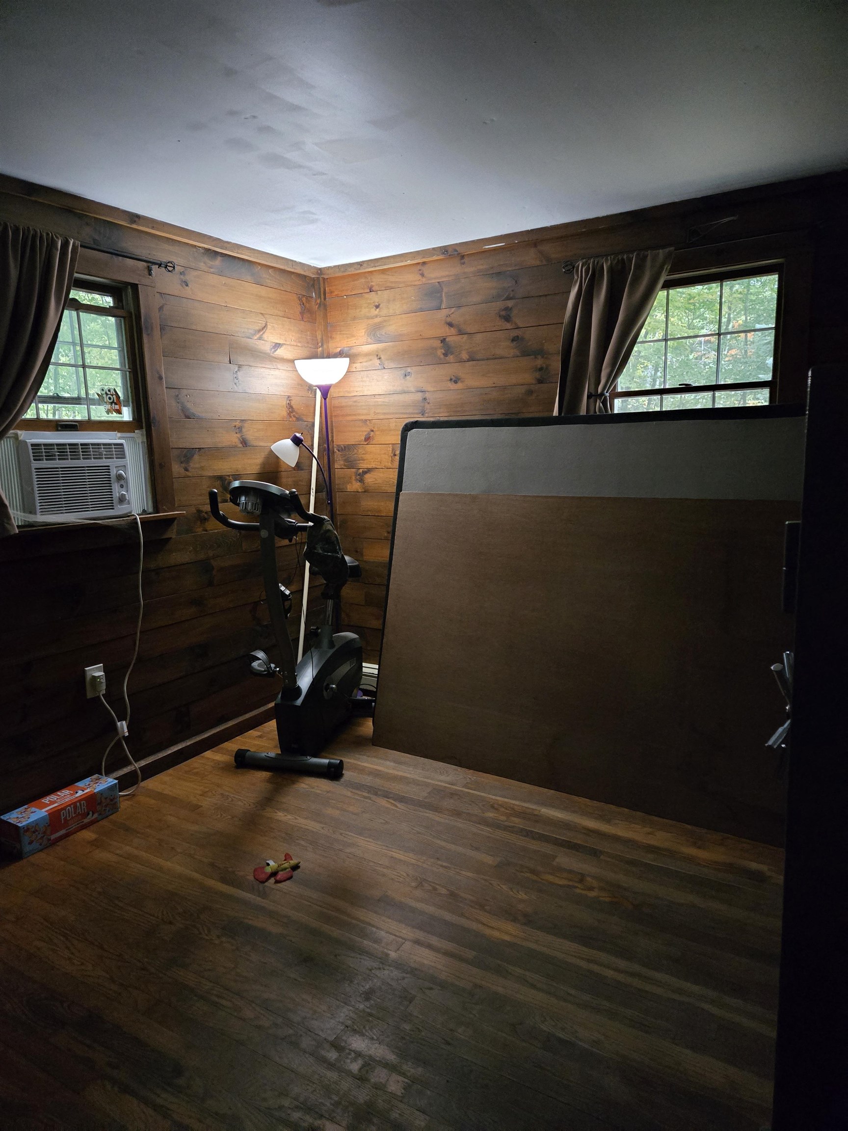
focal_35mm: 23
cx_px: 424
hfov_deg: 58.9
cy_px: 566
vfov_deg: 73.9
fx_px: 751
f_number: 1.8
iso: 1600
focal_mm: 5.4
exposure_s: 1/60
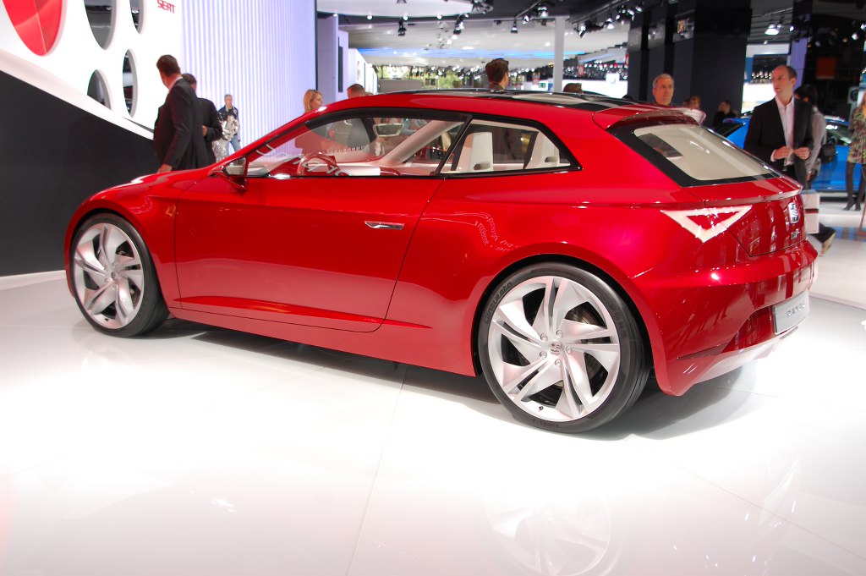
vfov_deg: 34.2
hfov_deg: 49.6
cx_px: 433
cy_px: 288
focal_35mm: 39
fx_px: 937
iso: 400
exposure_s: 1/100
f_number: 5
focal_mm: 26
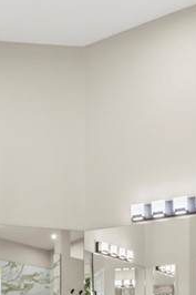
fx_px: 433
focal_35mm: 53
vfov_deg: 32.8
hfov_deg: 25.1
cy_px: 326
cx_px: 154
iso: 400
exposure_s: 1/4
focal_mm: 13
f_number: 11
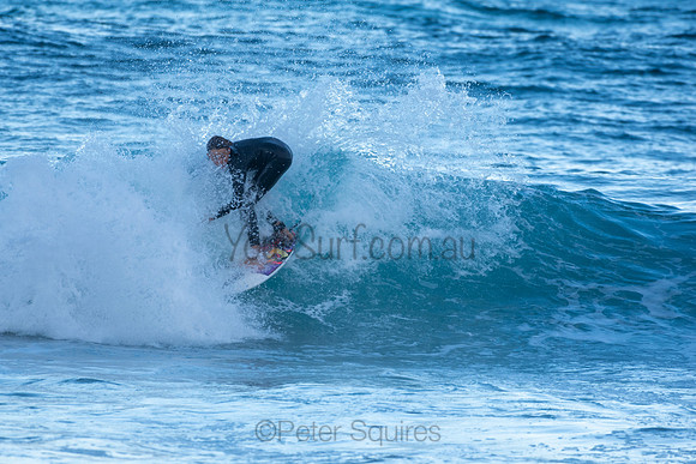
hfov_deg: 2.7
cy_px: 232
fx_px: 14503
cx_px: 348
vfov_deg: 1.8
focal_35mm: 750
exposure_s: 1/800
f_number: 5.6
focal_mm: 500
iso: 280
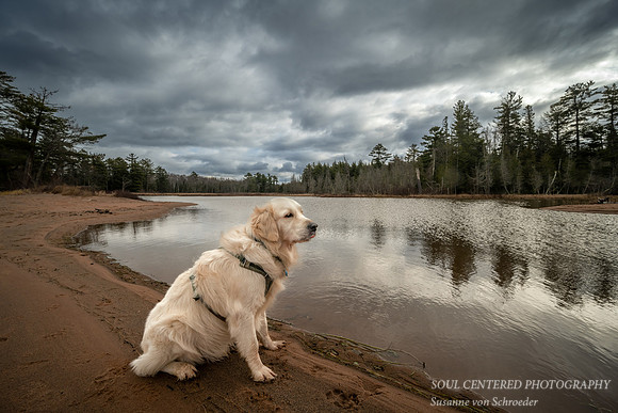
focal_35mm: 15
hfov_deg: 101.6
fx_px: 252
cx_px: 317
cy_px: 206
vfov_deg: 78.6
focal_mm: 14
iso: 200
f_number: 8
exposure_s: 1/250
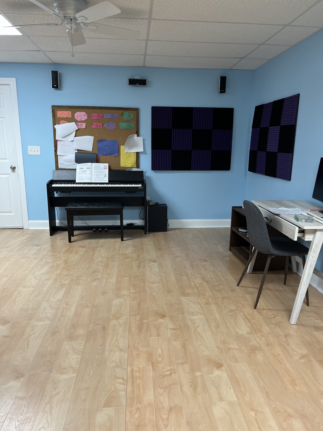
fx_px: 323
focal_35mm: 26
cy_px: 216
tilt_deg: -12.8
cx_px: 162
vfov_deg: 67.3
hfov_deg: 53.1
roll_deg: -1.2
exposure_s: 1/60
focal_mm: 5.1
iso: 100
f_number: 1.6
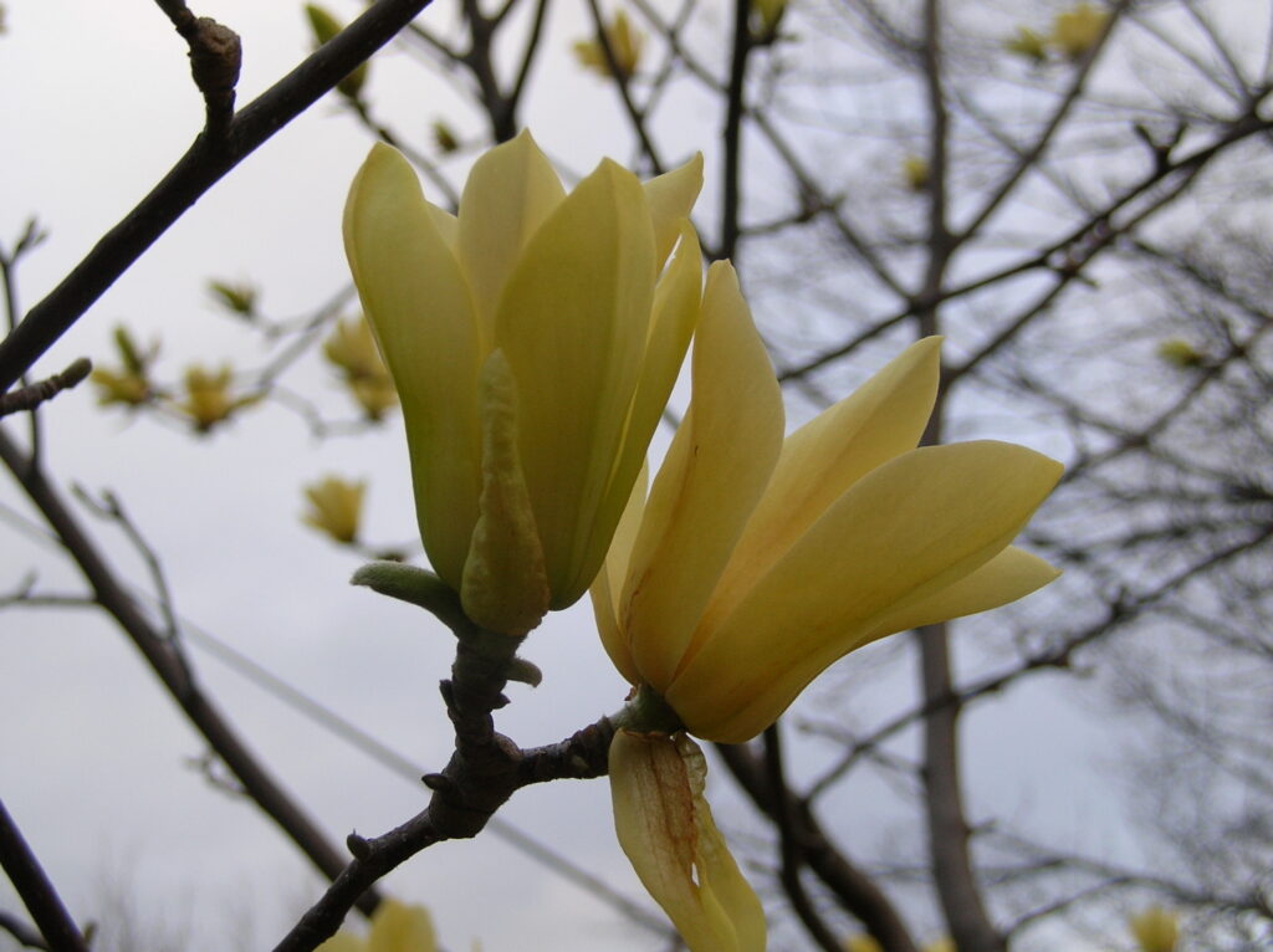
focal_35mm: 58
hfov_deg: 33.3
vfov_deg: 25.2
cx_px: 636
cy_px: 476
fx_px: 2131
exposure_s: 1/64
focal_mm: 9.6
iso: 50
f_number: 3.1
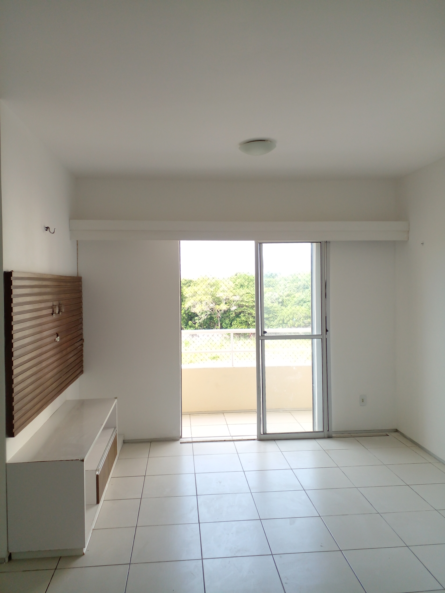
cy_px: 296
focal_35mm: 27
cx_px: 222
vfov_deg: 65.3
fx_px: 463
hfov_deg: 51.4
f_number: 1.9
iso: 40
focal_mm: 3.6
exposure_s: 1/108
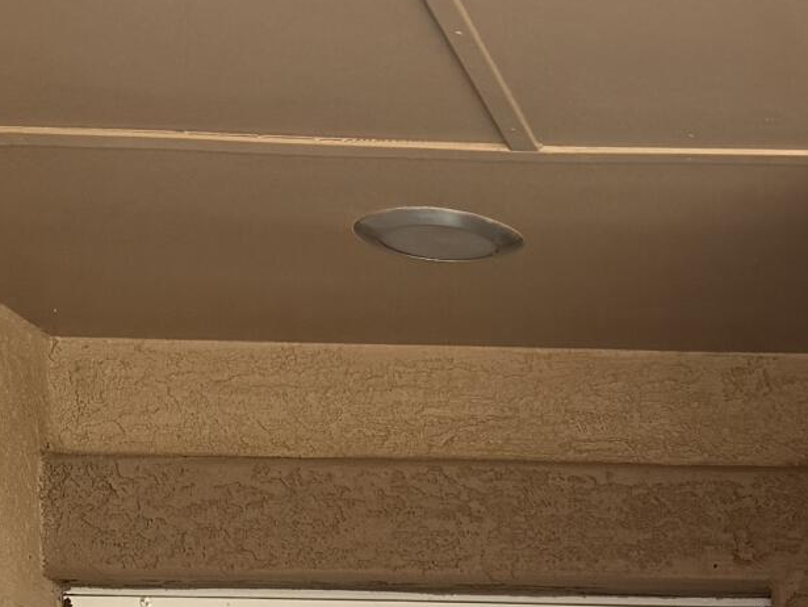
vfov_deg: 11.3
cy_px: 1249
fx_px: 2733
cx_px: 1243
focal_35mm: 117
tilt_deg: -3.1
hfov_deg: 15.4
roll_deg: -0.1
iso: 80
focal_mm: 6.76
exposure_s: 1/593
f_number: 1.78
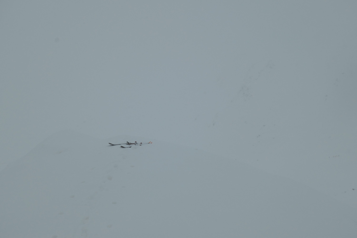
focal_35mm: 56
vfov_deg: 24.2
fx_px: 555
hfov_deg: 35.6
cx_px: 178
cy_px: 119
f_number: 8
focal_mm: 20.4
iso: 200
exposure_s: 1/1600
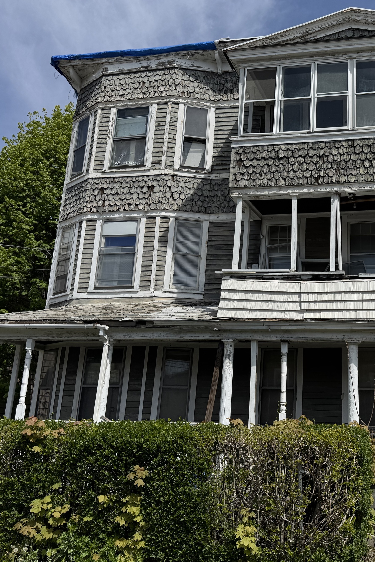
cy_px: 284
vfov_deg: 55.8
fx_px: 531
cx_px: 295
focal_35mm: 34
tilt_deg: +15.5
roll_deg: -1.2
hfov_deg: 37.6
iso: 80
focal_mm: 6.76
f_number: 1.78
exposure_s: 1/7937
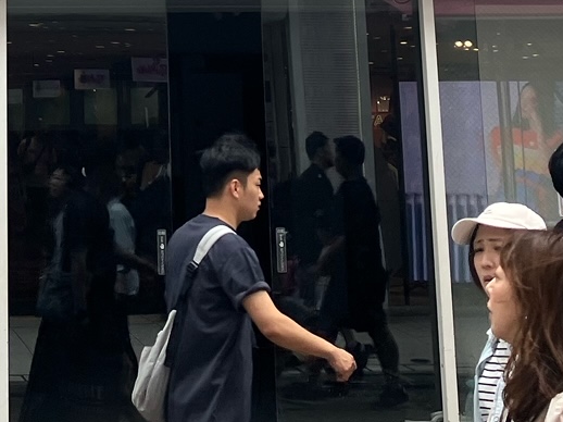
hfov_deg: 17.8
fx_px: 1772
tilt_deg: +13.2
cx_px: 52
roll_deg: +0.5
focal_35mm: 109
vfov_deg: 12.7
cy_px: -248
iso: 25
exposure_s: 1/161
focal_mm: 3.99
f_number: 1.8
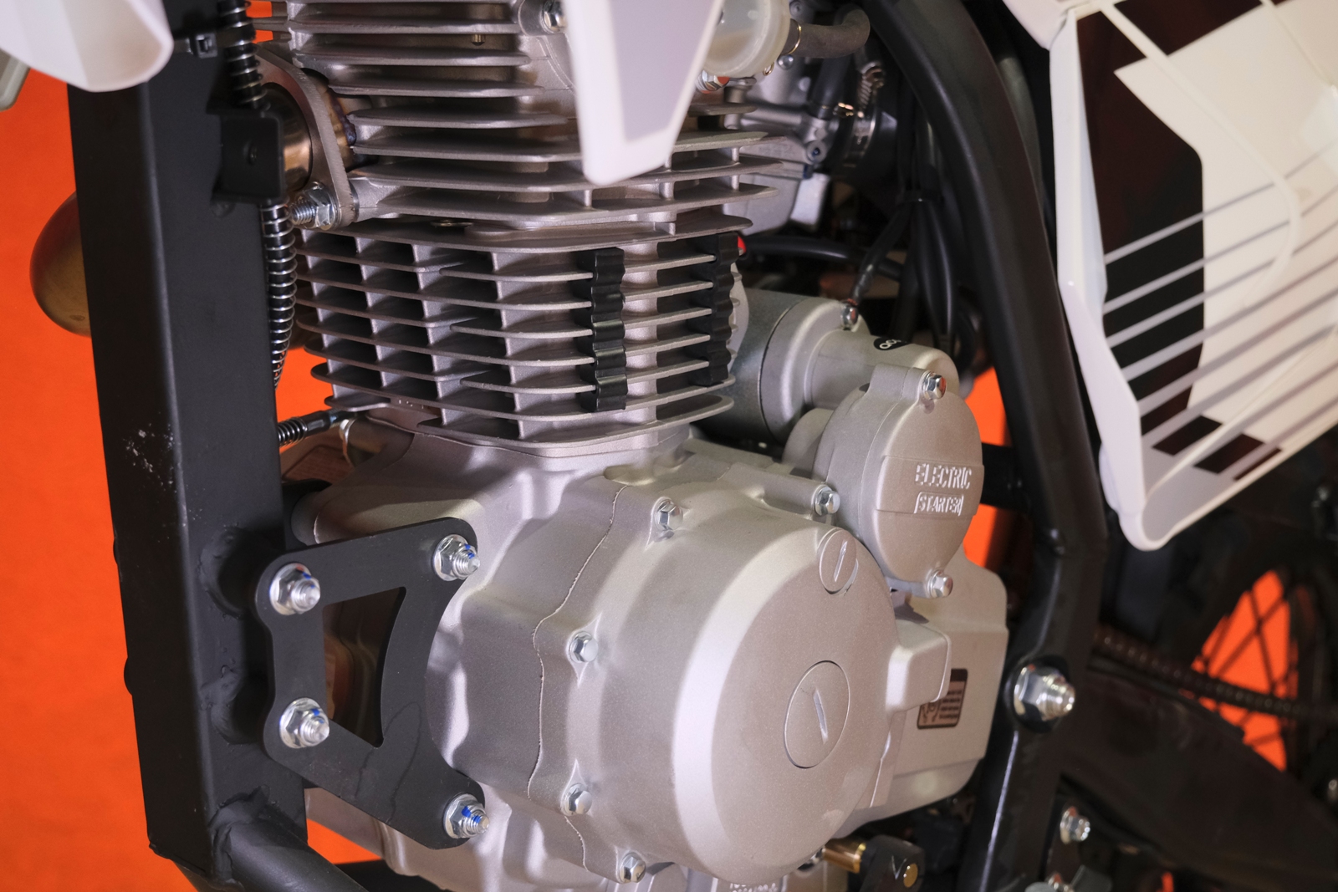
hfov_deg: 44.5
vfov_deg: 30.5
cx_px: 669
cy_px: 446
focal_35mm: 44
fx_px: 1635
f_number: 4
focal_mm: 29.2
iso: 2000
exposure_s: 1/200
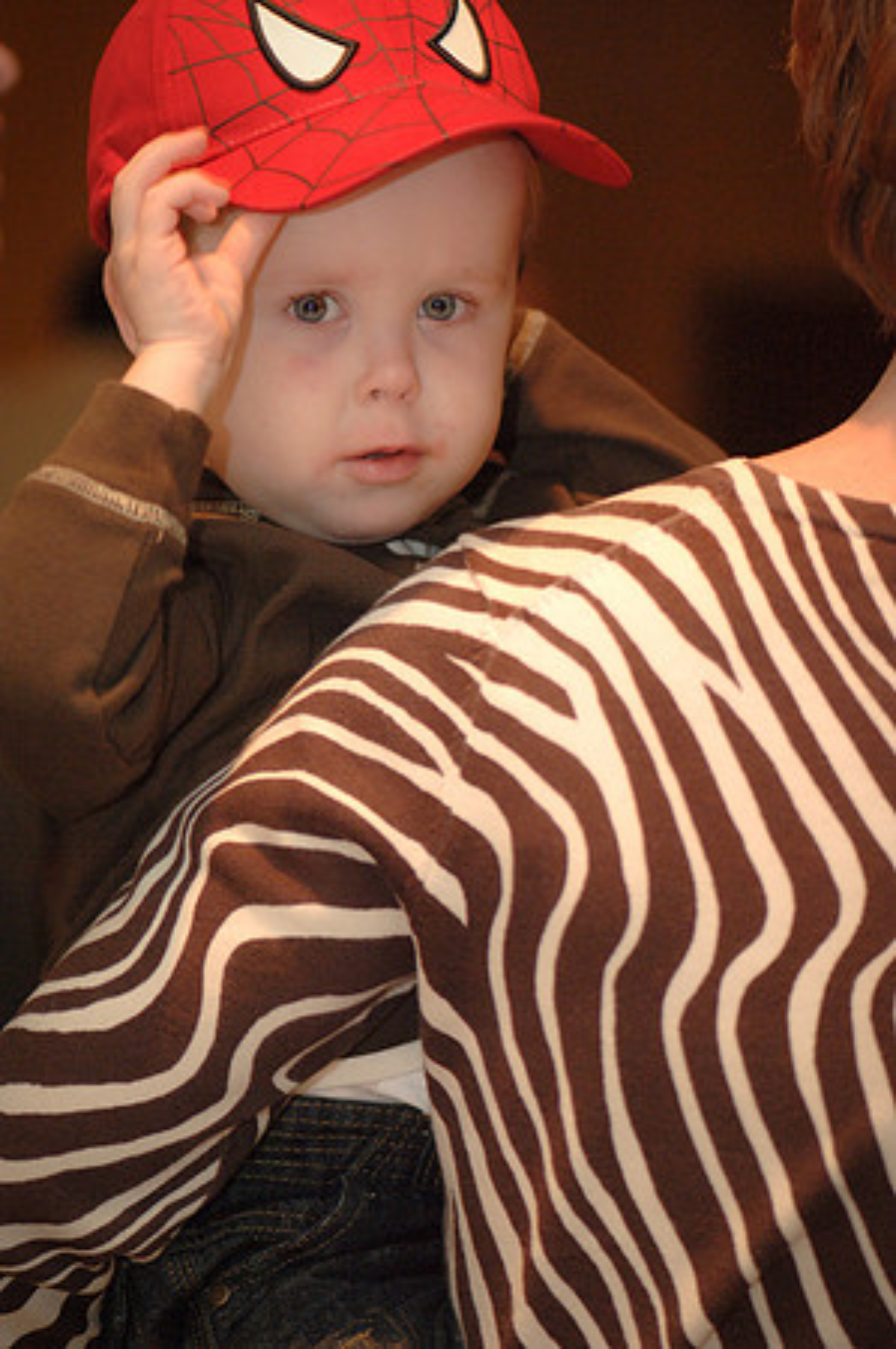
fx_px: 5893
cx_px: 448
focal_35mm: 158
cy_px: 674
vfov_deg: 13.1
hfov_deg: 8.7
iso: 800
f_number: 3
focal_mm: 105
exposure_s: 1/40
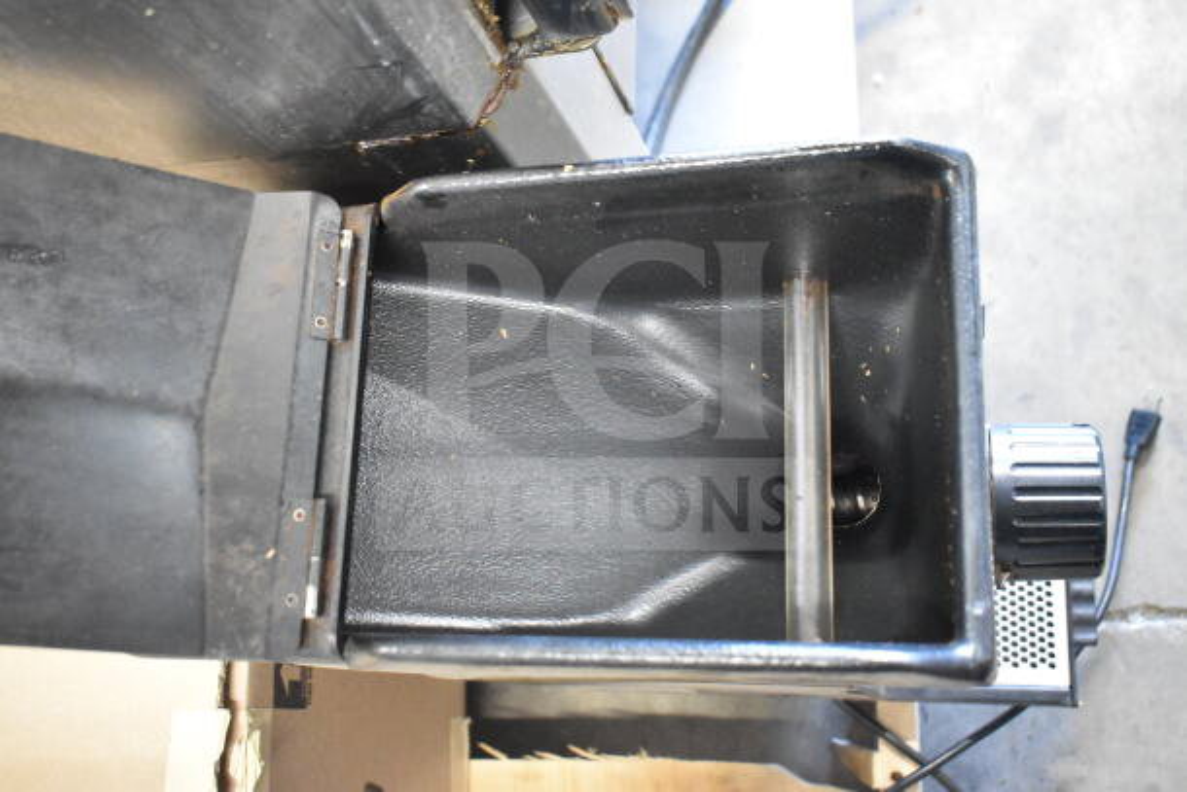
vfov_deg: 35.5
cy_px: 396
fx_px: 1237
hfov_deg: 51.3
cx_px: 594
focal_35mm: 38
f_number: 4
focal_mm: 25
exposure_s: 1/40
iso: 10000
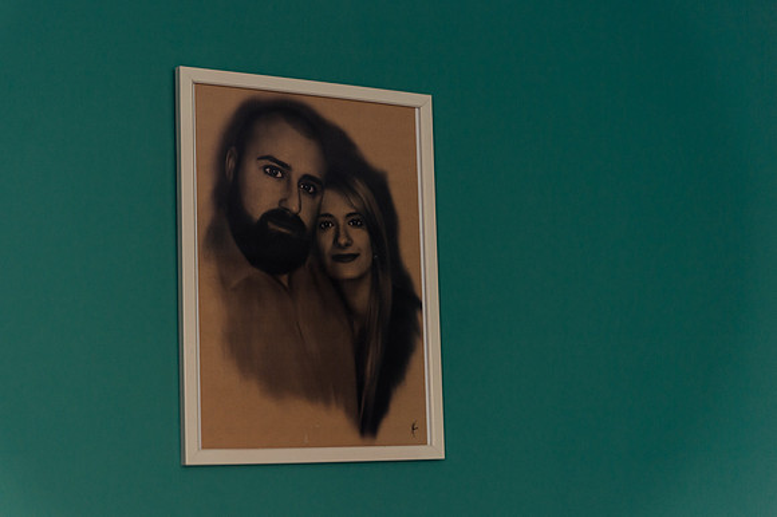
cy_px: 233
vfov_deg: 17.5
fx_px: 1675
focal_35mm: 78
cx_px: 346
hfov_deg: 26.1
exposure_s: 1/125
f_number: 3.2
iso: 640
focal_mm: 70
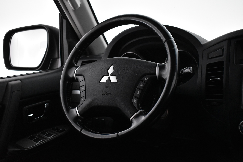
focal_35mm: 44
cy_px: 81
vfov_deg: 30.9
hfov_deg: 45.0
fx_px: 294
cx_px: 122
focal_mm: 29
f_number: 4.2
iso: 3200
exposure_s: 1/60
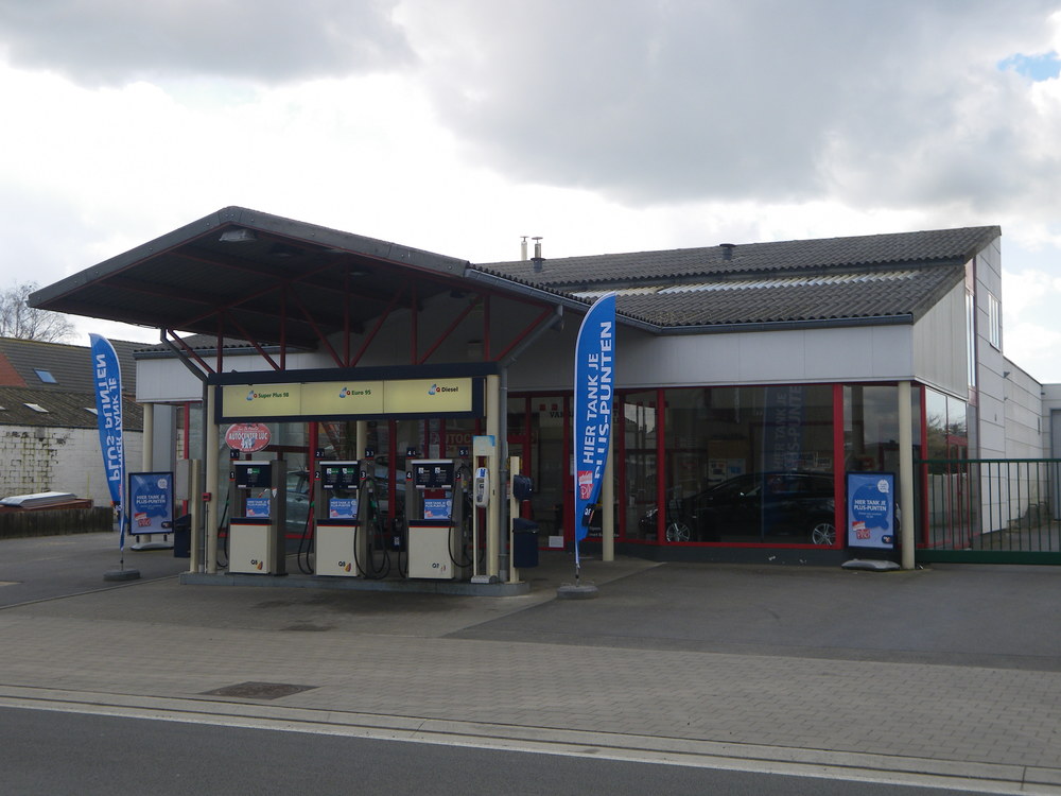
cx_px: 530
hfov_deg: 41.2
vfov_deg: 31.5
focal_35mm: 46
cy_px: 398
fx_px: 1410
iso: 64
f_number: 3.3
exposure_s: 1/320
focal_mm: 8.2
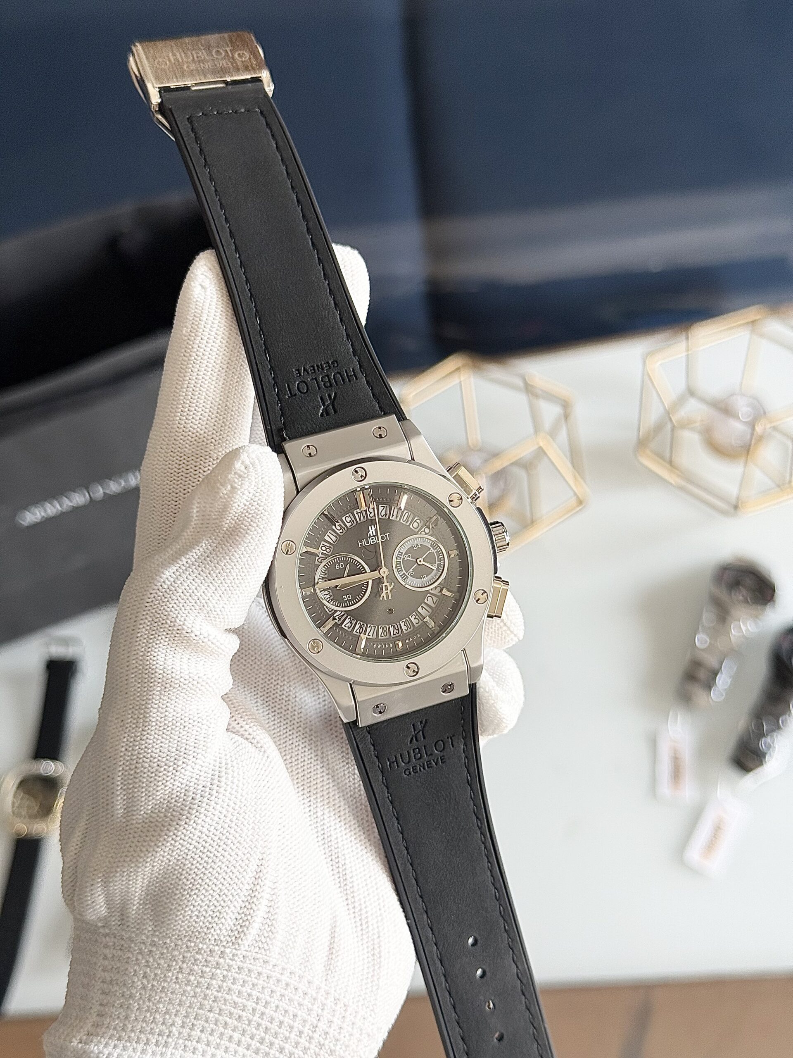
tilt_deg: -56.5
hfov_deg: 30.3
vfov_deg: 39.7
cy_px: 529
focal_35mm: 48
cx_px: 396
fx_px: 1466
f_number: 1.78
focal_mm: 6.76
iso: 80
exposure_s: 1/121
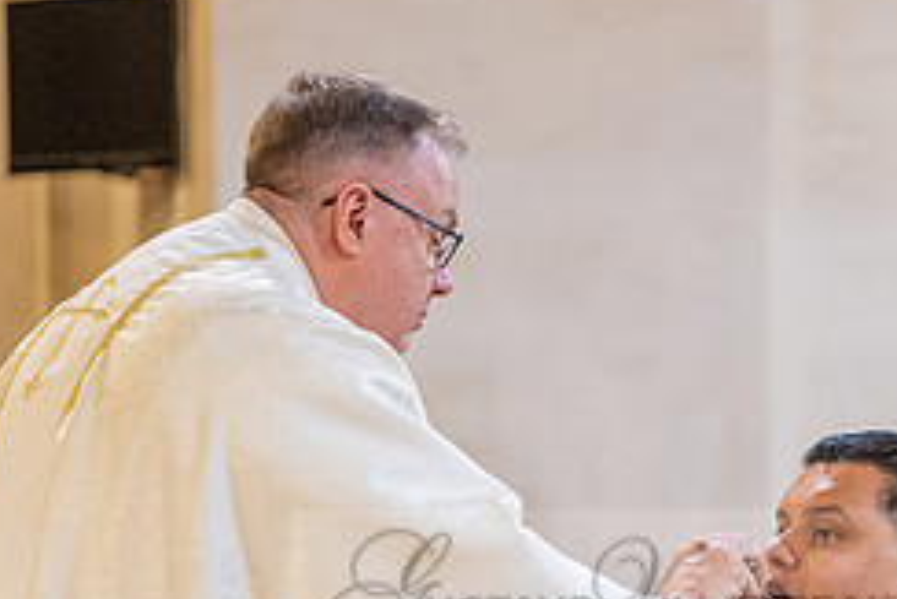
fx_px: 6806
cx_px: 610
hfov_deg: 7.5
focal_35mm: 273
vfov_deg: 5.0
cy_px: 597
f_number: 2.8
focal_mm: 115
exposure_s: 1/100
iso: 2000
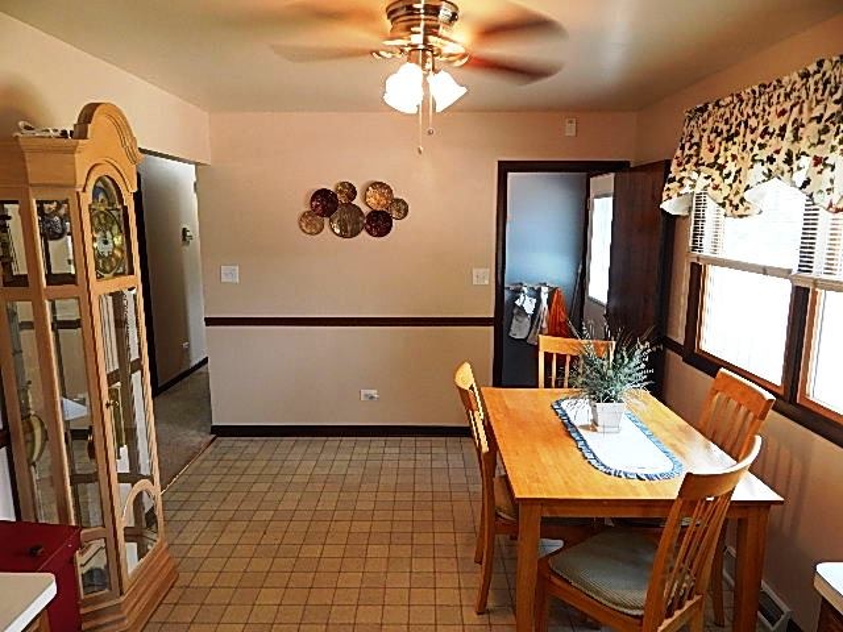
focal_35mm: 23
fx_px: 560
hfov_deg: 73.9
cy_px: 316
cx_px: 422
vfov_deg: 58.9
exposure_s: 1/30
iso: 180
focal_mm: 4
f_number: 3
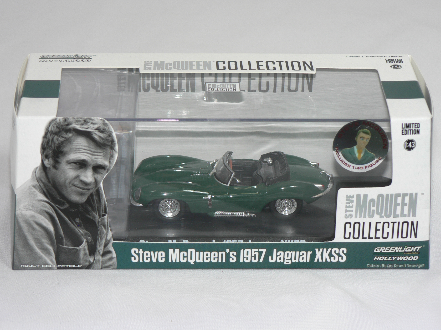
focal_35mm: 106
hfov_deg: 18.5
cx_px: 220
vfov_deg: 14.0
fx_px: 1350
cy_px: 165
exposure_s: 1/60
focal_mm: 17.7
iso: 80
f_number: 3.2
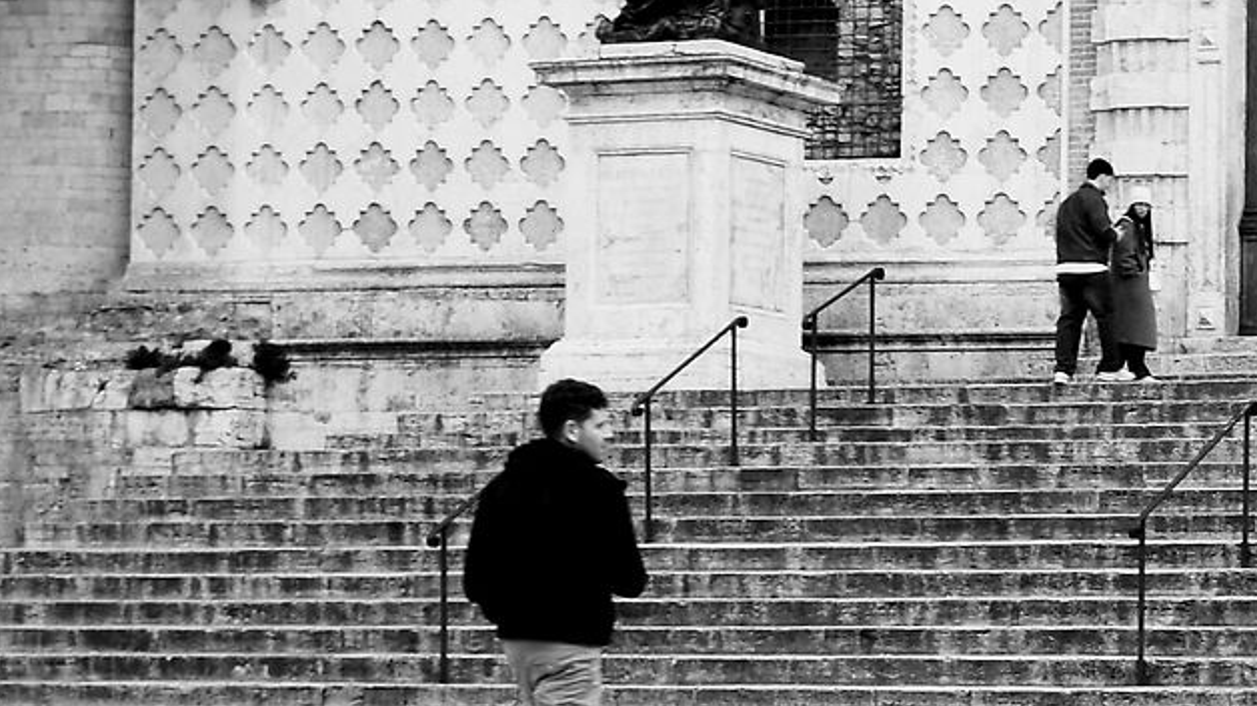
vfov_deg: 8.6
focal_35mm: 140
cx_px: 1737
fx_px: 4665
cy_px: 629
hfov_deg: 14.5
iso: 200
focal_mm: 35
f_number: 11
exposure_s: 1/60
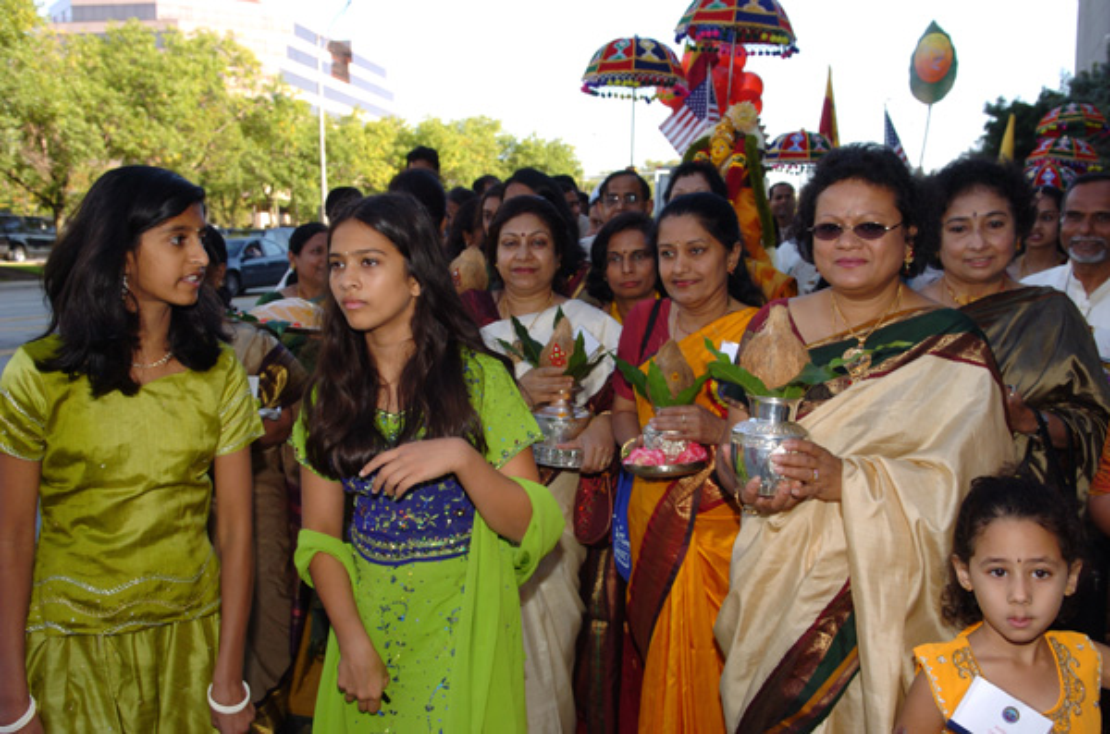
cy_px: 367
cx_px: 555
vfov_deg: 36.7
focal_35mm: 36
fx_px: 1107
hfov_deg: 53.2
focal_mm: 24
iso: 200
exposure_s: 1/250
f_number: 4
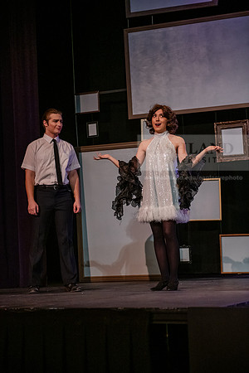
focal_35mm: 66
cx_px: 124
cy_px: 186
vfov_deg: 30.5
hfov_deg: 20.6
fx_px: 685
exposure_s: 1/200
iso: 3200
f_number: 3.2
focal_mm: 66
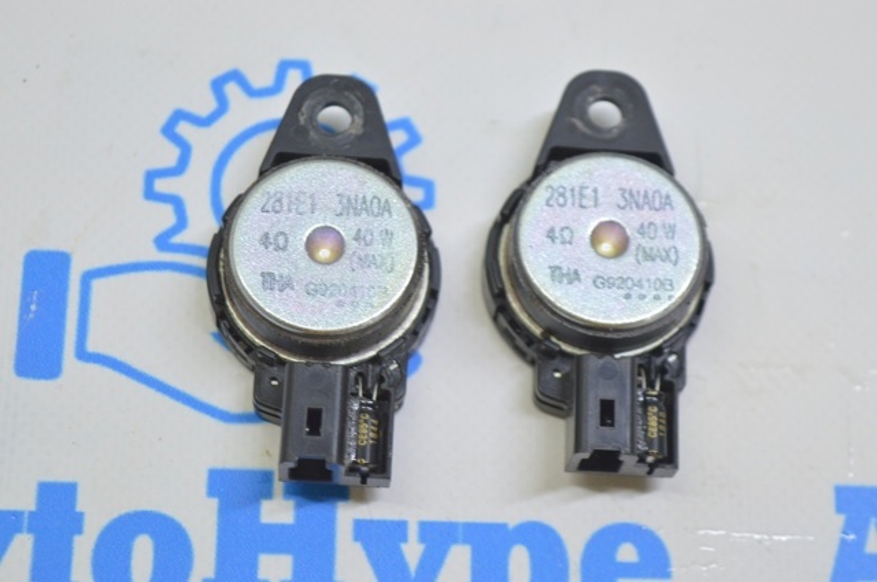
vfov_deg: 16.5
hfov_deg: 24.6
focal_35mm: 82
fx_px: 2007
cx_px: 438
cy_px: 291
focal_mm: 55
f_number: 5.6
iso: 400
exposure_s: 1/20
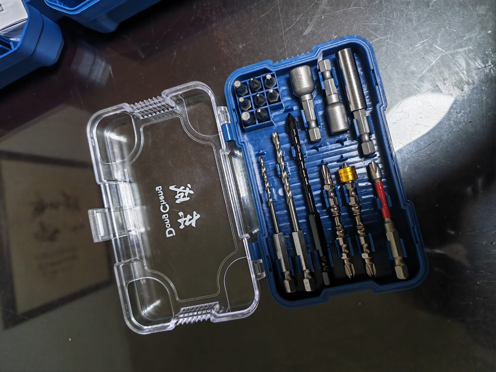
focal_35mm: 24
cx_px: 248
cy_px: 186
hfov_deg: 71.6
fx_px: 344
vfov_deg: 56.8
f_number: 1.9
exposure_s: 1/33
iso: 2000
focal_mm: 6.12
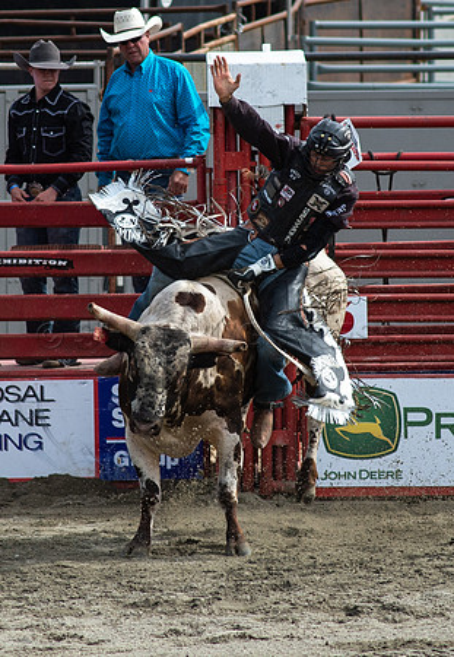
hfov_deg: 2.0
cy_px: 307
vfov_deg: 2.8
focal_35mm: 722
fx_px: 13325
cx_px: 203
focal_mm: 300
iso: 1000
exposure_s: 1/8000
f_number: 4
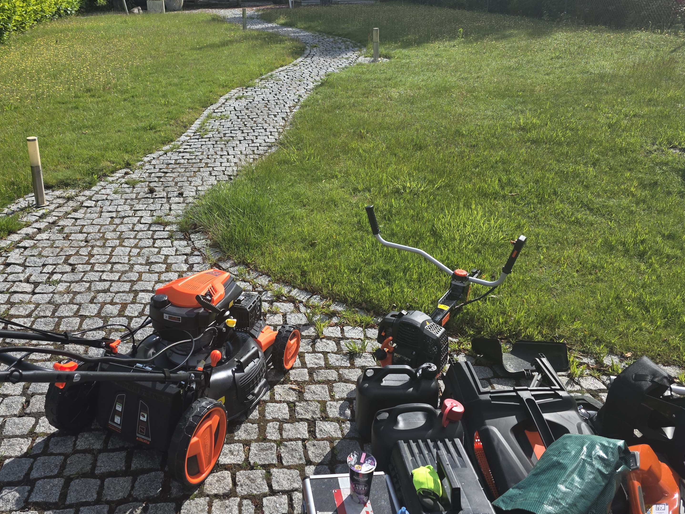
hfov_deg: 56.2
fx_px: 633
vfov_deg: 43.6
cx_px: 259
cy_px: 177
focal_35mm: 32
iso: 80
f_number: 1.7
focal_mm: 6.3
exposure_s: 1/5296
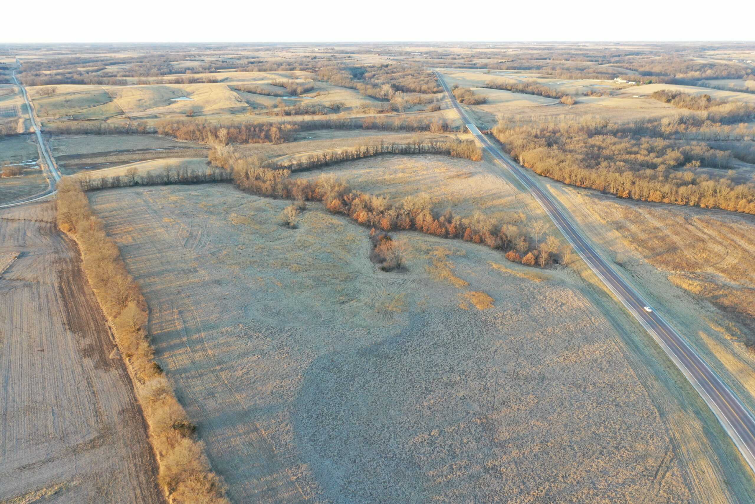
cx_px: 378
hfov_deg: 65.5
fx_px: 587
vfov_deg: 46.4
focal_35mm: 28
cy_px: 252
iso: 100
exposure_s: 1/60
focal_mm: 10.26
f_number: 3.5
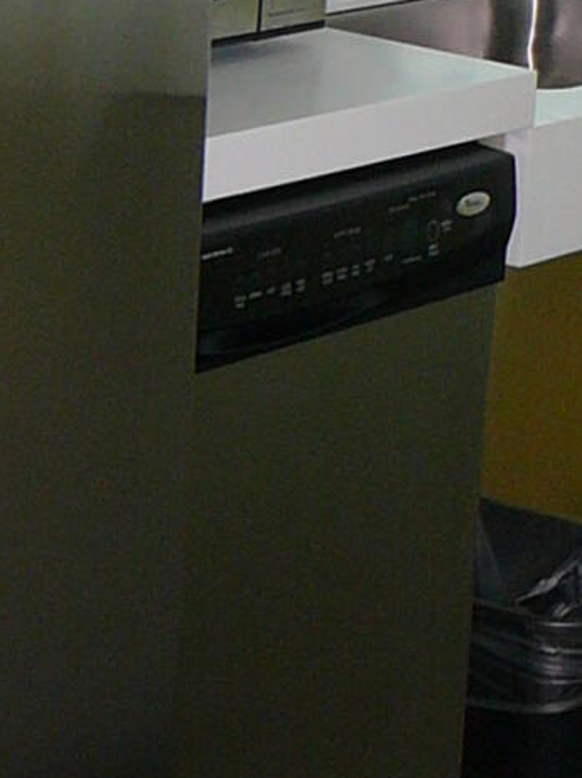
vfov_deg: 12.5
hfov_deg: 9.7
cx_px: 587
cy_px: -290
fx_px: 3412
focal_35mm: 152
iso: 100
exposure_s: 1/50
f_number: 2.8
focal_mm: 5.2
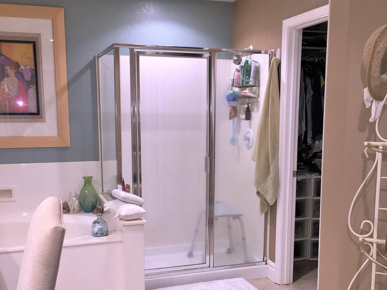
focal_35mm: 41
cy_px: 188
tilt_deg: -10.6
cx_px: 188
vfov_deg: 34.9
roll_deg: -0.5
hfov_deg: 45.8
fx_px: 458
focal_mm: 4.15
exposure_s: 1/30
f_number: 2.2
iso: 50
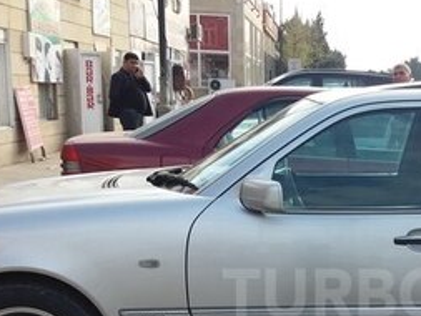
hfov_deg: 25.7
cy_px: 294
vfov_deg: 19.7
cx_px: 393
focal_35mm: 73
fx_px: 888
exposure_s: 1/459
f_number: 1.9
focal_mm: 3.7
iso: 64
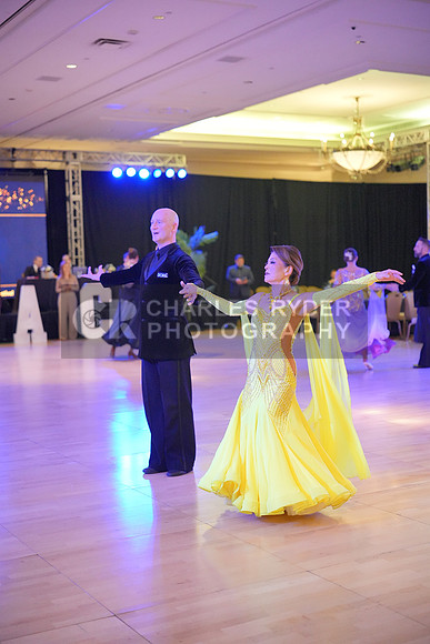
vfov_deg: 39.6
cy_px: 322
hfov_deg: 27.0
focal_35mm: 50
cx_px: 215
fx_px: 895
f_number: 2
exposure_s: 1/500
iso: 6400
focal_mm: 50
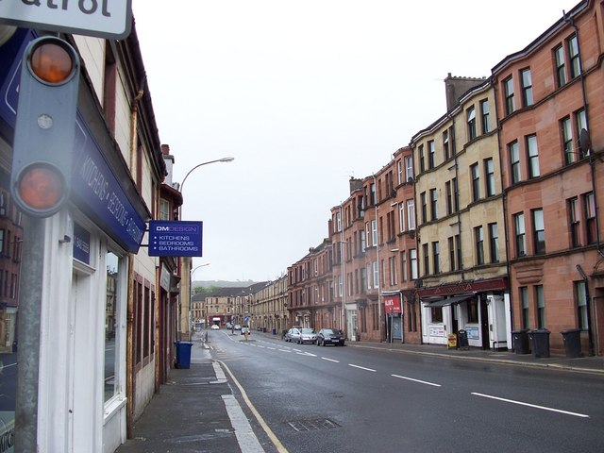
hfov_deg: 52.6
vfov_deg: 40.7
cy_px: 226
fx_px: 611
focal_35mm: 35
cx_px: 302
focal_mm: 6
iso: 80
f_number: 2.8
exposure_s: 1/500
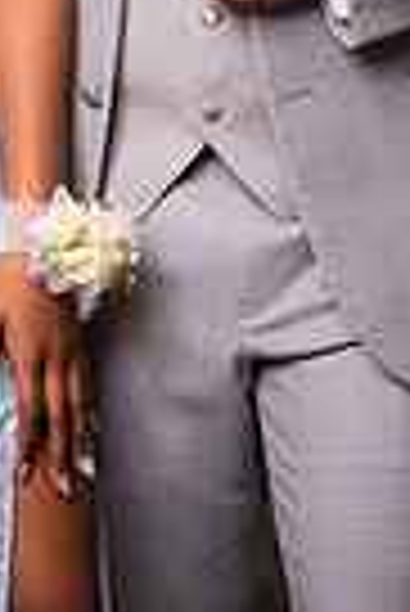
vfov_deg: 10.3
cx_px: 11
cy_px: -68
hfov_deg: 6.9
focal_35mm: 198
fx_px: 3374
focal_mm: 60
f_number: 2.8
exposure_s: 1/250
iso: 1600
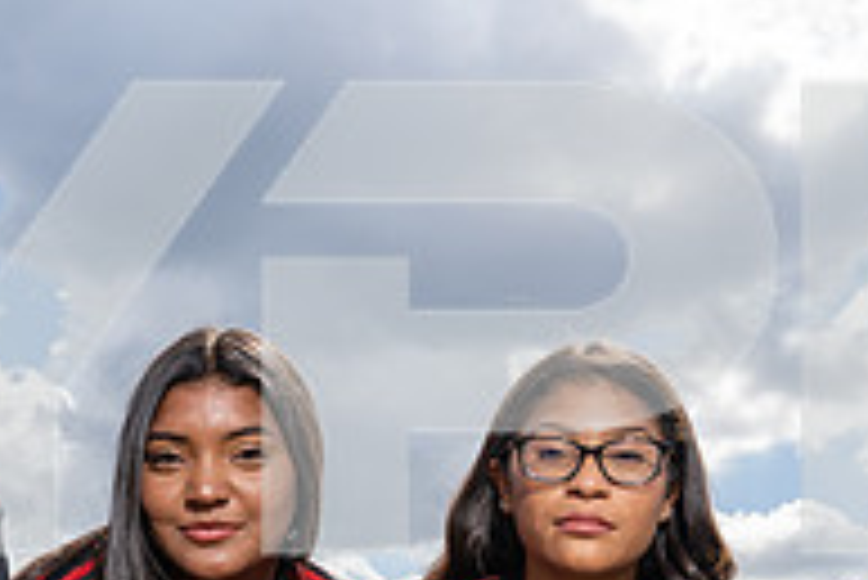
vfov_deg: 17.2
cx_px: 189
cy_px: 866
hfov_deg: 27.6
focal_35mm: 72
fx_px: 1737
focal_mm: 24
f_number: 8
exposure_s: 1/250
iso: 100
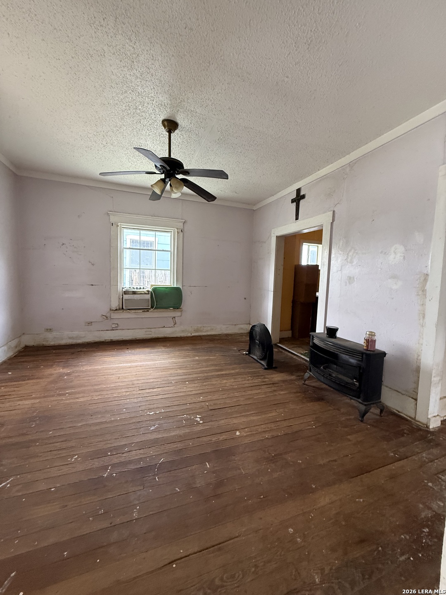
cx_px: 223
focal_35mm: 14
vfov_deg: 102.1
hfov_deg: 85.7
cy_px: 298
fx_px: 241
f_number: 2.2
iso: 400
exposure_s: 1/74
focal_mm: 2.22
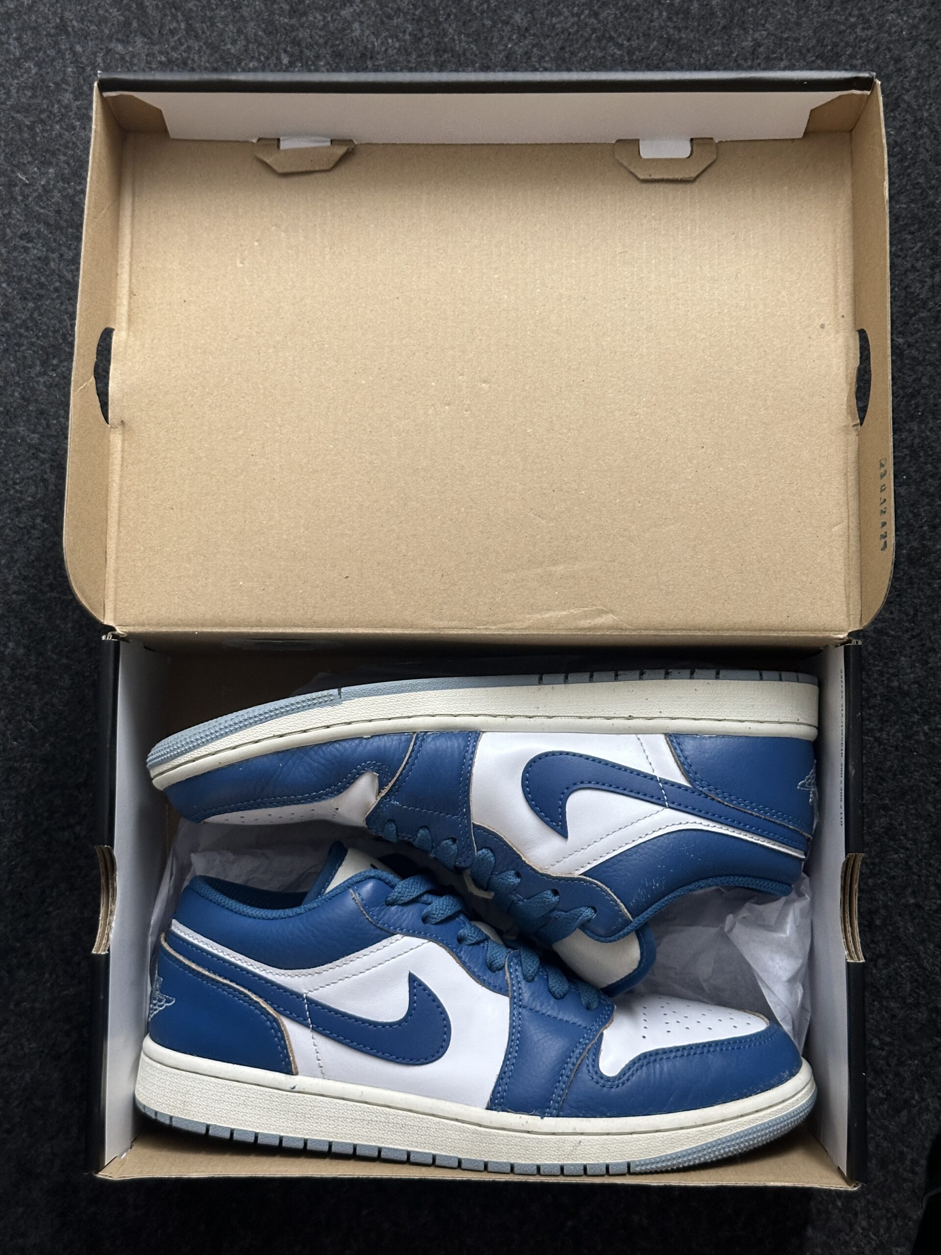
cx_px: 470
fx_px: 1740
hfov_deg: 30.3
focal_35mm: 48
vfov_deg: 39.7
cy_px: 628
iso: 250
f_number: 1.78
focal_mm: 6.86
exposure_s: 1/51
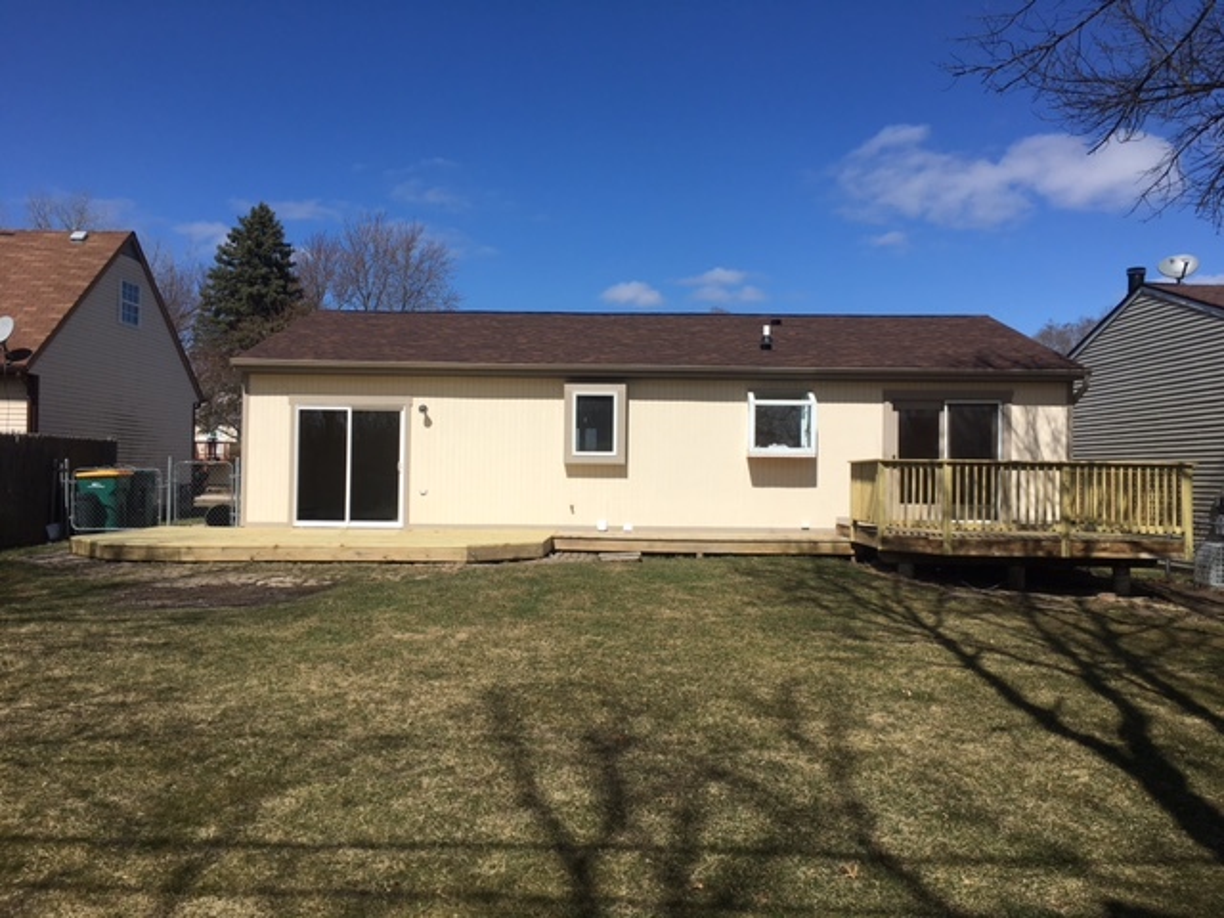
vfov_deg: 48.2
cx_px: 612
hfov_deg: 61.7
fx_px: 1025
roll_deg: -1.0
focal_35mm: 29
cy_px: 459
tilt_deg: +1.1
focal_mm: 4.15
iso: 25
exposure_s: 1/2959
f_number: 2.2
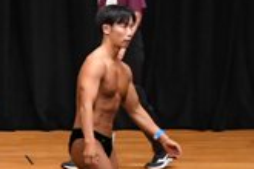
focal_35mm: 492
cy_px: 68
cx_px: -253
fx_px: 3471
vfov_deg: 2.8
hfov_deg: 4.1
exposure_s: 1/400
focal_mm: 70
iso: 4000
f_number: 5.6
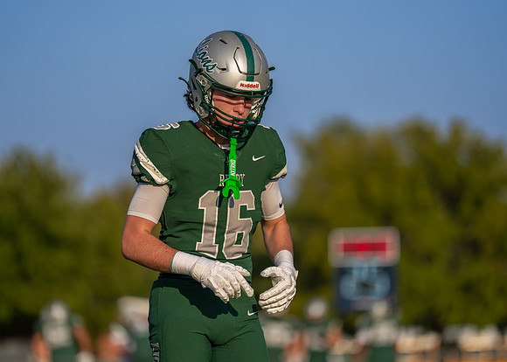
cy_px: 159
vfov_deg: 5.6
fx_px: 3670
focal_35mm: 255
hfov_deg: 7.9
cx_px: 237
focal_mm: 200
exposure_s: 1/2500
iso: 100
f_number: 2.8
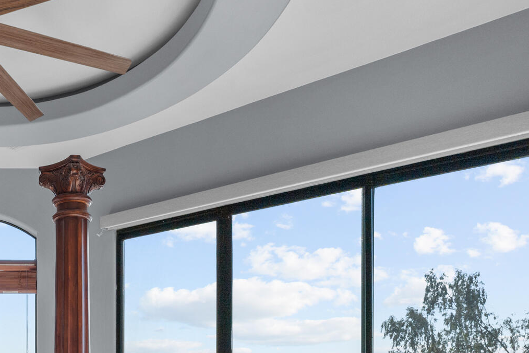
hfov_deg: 46.9
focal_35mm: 37
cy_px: 371
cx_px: 57
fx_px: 544
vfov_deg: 32.4
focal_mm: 10
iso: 250
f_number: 9
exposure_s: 1/25
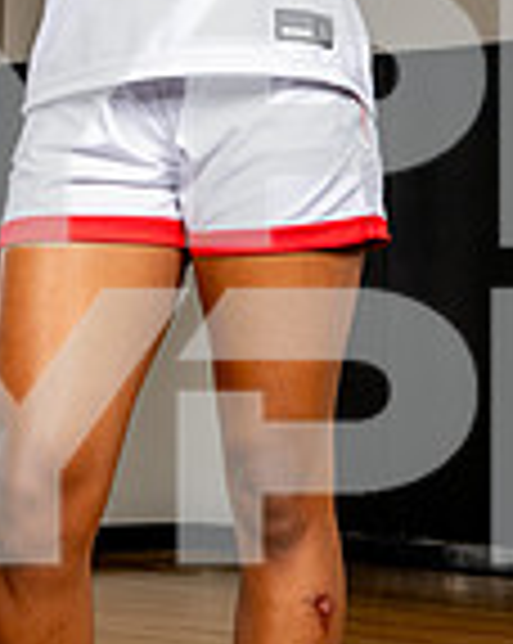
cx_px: 135
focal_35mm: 124
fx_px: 2358
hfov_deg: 12.4
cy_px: 113
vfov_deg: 15.4
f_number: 8
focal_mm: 42
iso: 250
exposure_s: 1/400
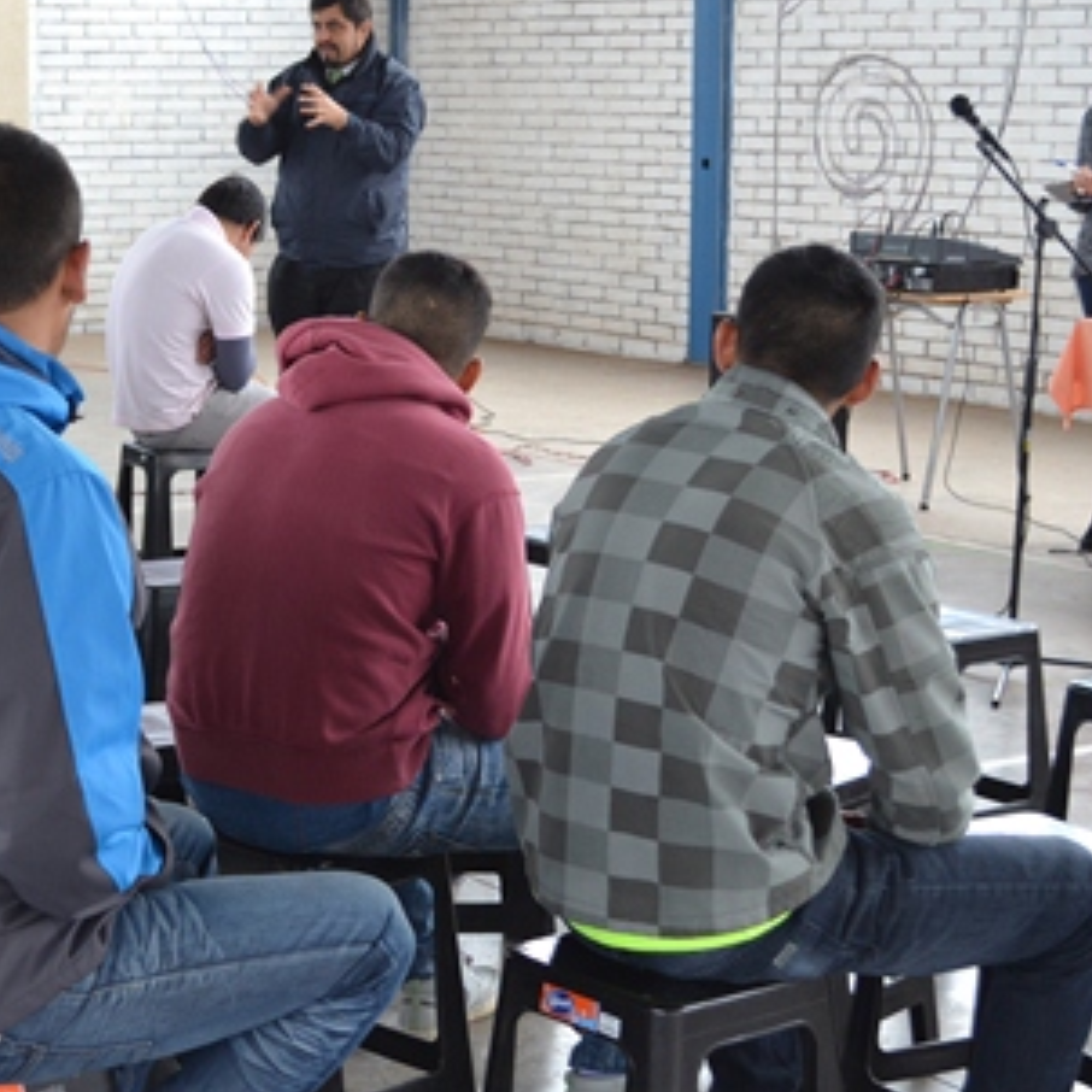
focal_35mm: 76
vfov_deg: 22.7
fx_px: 2712
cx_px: 184
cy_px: 448
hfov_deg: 22.4
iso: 400
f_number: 4.5
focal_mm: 30
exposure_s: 1/30
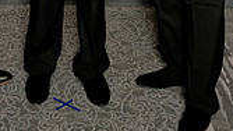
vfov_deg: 11.0
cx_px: 73
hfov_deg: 21.8
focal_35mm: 97
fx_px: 602
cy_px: -156
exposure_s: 1/80
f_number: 6.3
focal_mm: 23
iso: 100
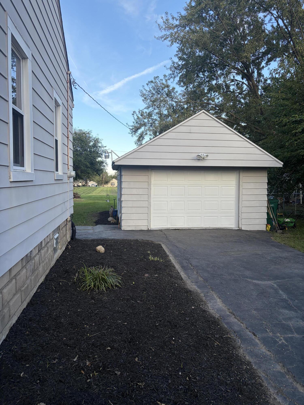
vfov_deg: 67.3
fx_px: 304
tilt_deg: -4.0
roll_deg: -0.8
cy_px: 202
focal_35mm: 26
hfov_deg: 53.1
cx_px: 152
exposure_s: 1/973
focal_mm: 5.96
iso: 64
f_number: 1.6
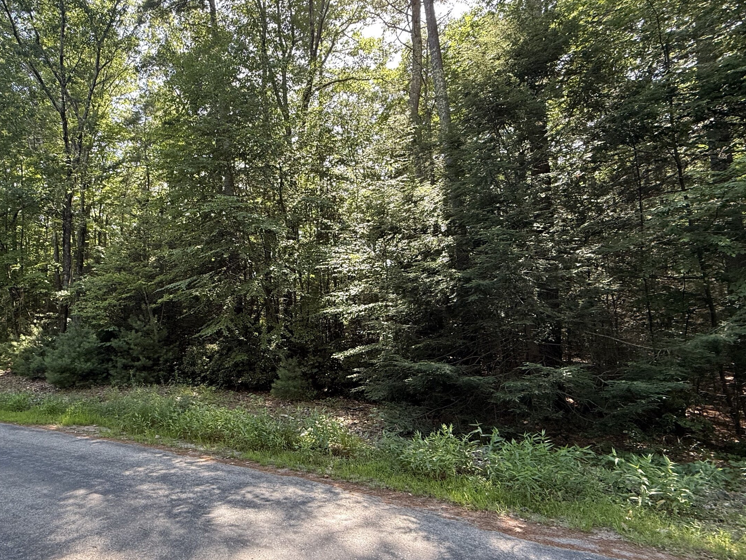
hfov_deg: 79.7
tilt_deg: +4.6
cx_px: 263
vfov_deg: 66.0
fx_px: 431
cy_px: 290
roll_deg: -0.6
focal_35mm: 20
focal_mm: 2.22
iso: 100
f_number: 2.2
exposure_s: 1/99
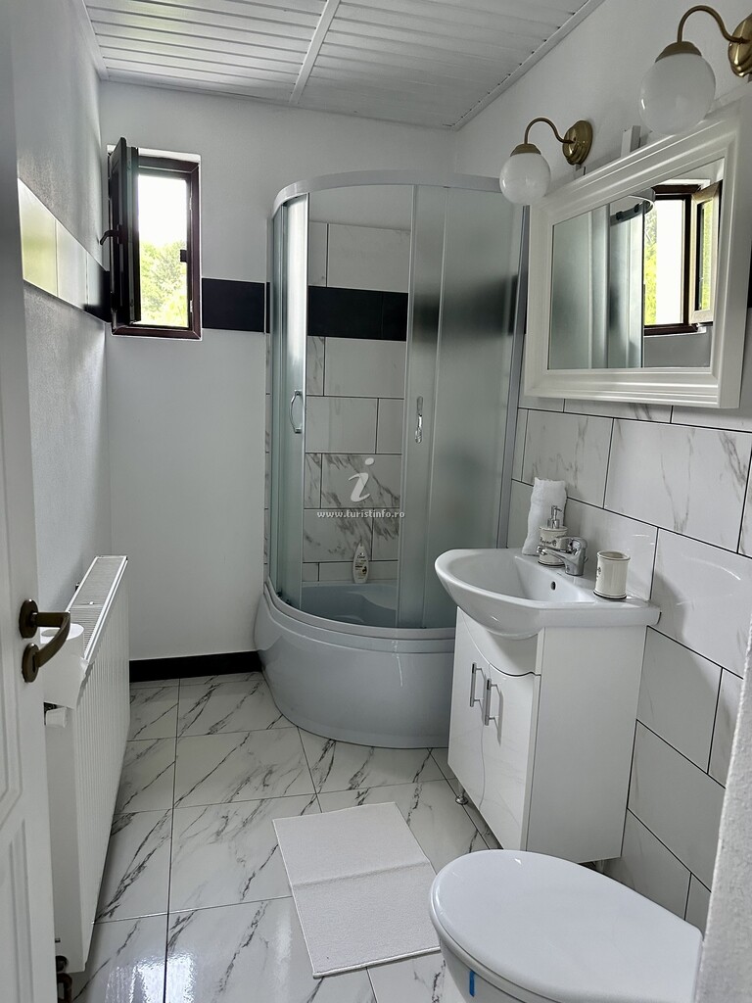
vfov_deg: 71.6
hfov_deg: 56.8
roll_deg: -2.9
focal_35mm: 24
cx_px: 376
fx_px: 695
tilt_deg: -9.8
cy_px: 502
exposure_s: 1/60
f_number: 1.78
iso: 400
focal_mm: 6.86
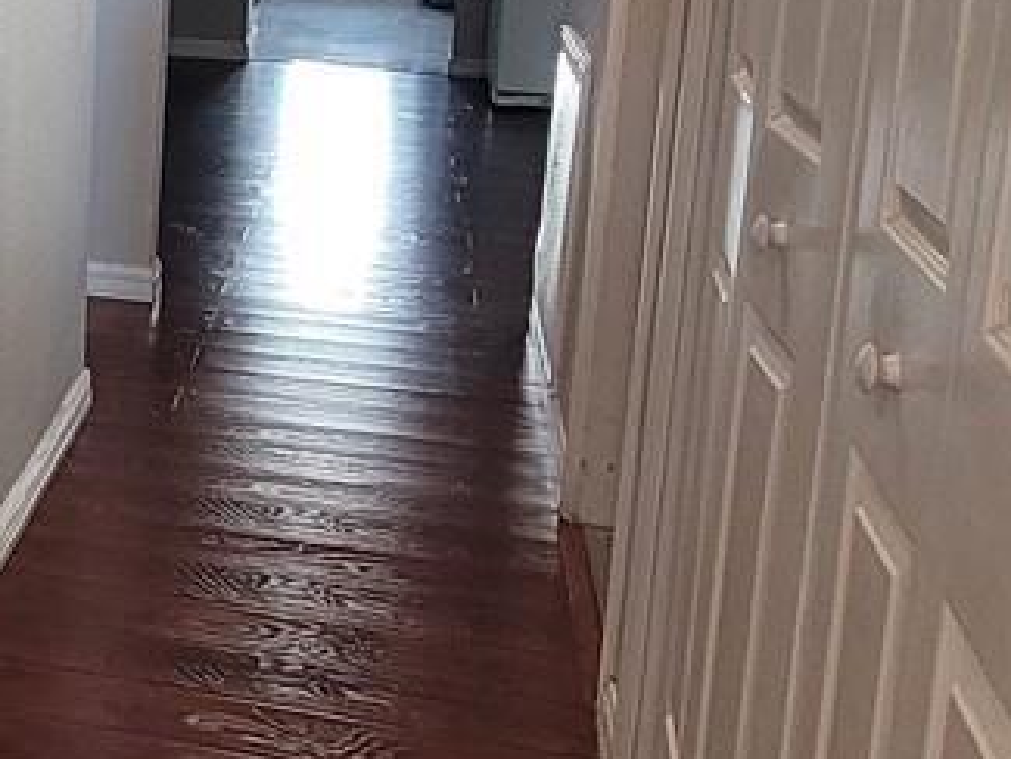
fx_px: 1870
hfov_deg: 25.7
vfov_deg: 22.5
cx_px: -324
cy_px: 103
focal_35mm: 64
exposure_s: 1/60
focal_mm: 1.74
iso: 250
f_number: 2.2
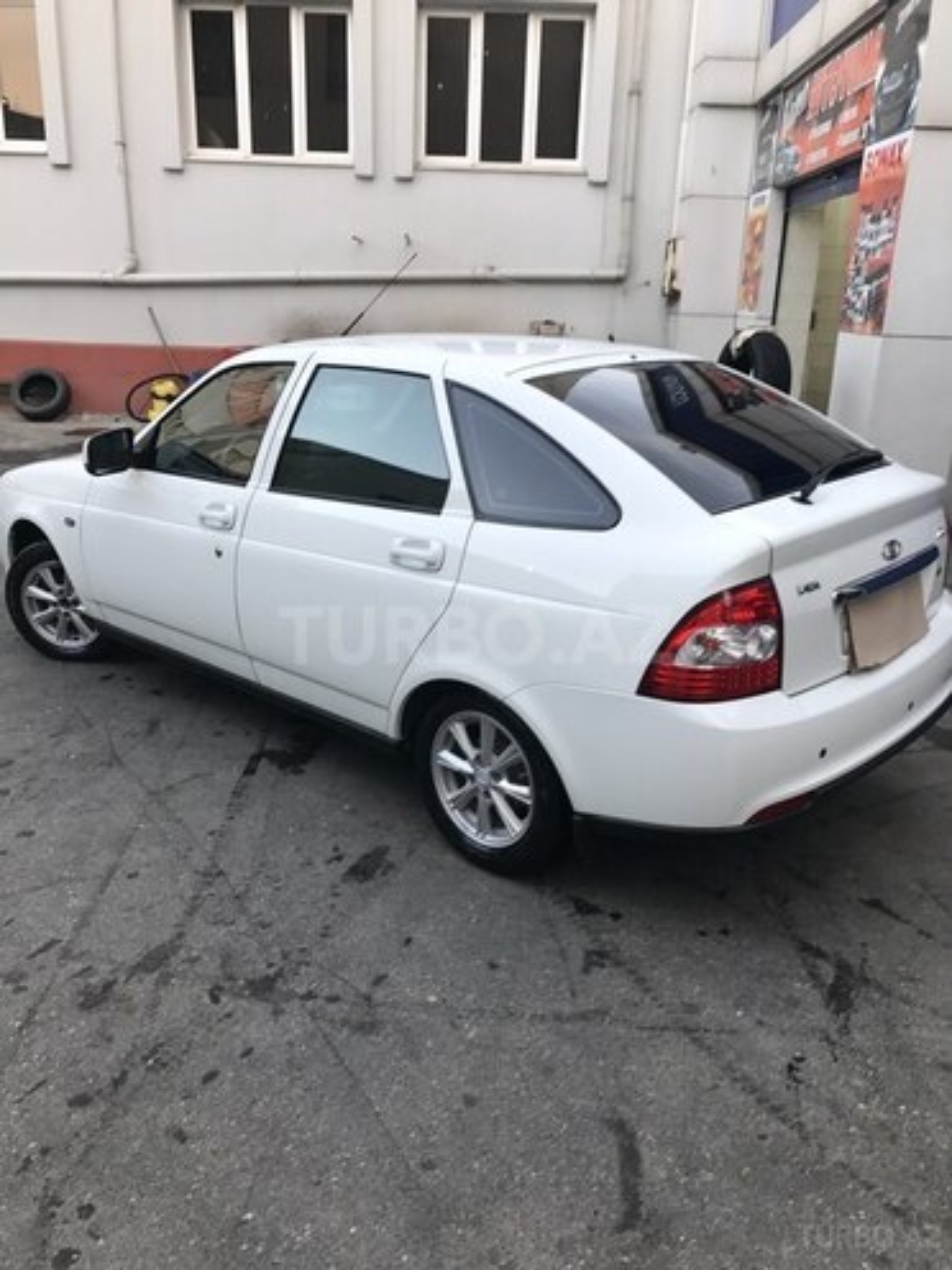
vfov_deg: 63.4
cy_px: 635
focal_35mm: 28
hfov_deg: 49.7
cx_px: 476
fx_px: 1027
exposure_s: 1/50
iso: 32
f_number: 1.8
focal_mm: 3.99
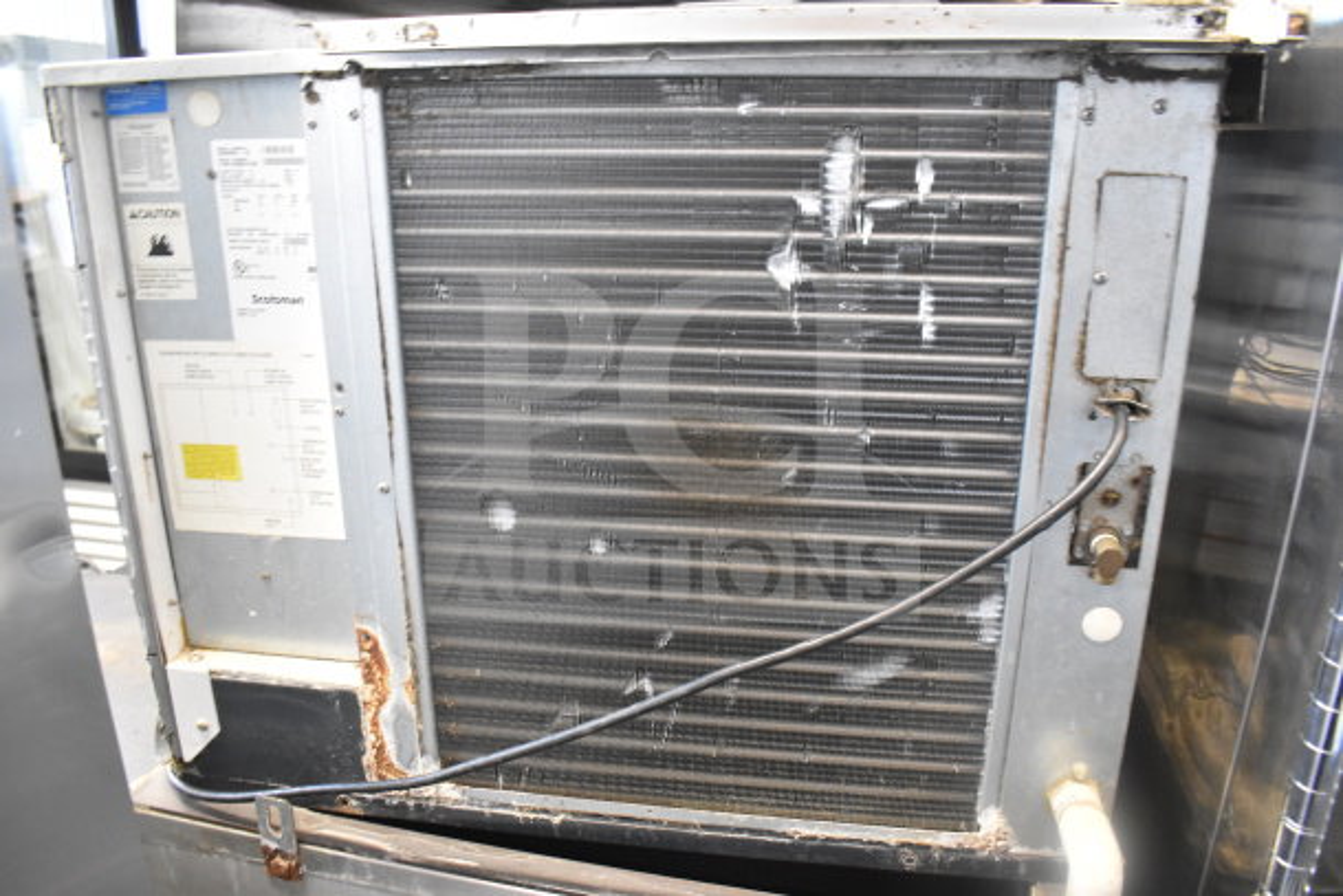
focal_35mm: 27
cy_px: 448
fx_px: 1007
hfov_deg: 67.4
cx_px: 672
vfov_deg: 48.0
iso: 3600
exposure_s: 1/30
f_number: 3.5
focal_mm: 18
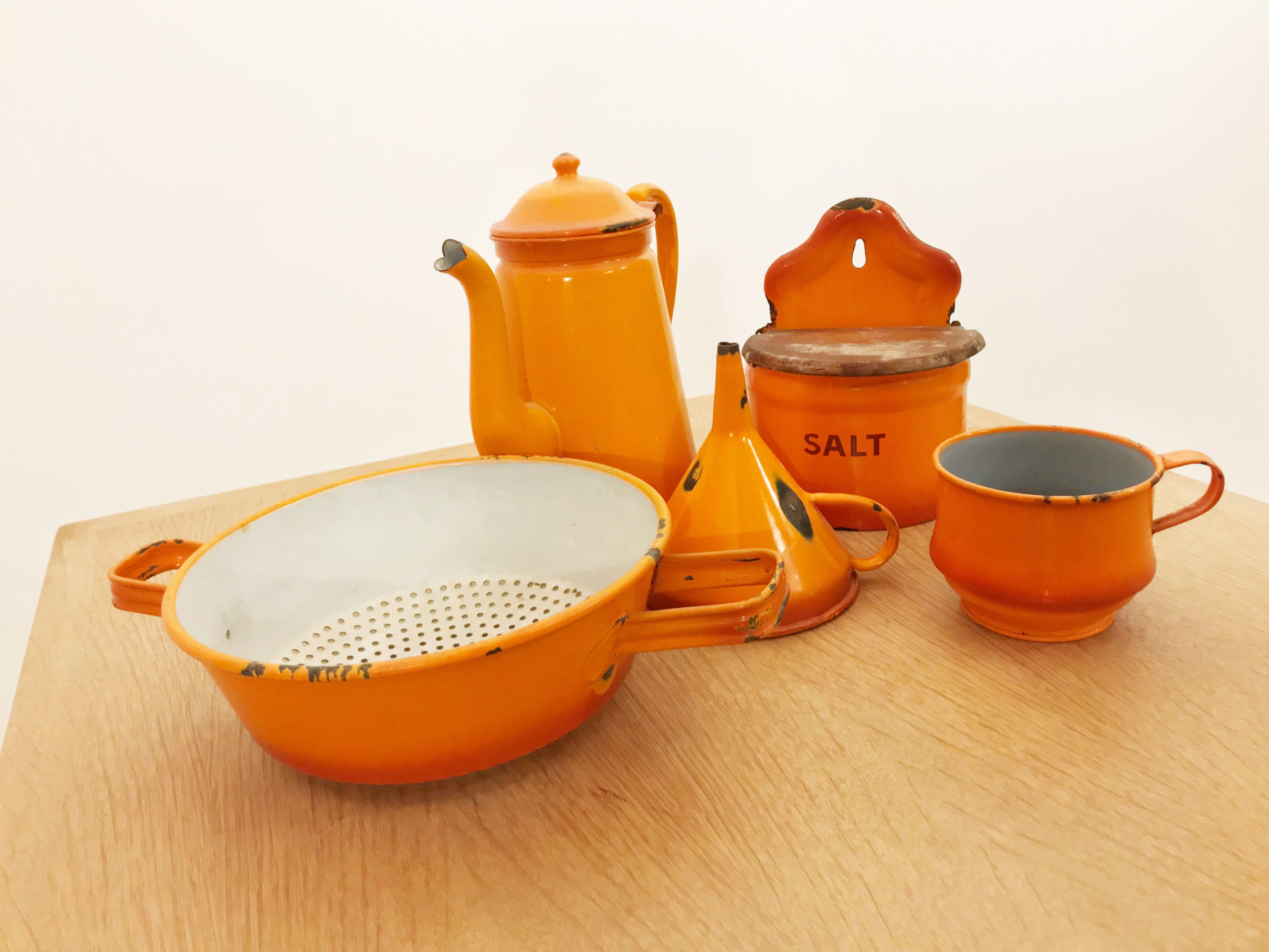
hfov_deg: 63.4
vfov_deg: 49.7
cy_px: 476
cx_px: 634
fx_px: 1026
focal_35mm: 28
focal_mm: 3.99
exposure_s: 1/33
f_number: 1.8
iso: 125
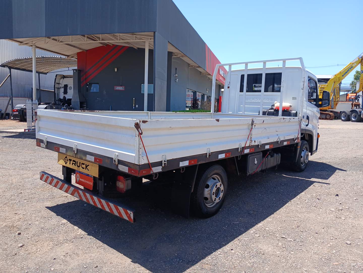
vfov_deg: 53.1
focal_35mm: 26
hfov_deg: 67.3
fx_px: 273
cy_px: 136
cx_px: 182
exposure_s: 1/260
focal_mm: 3.98
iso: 20
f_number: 1.8
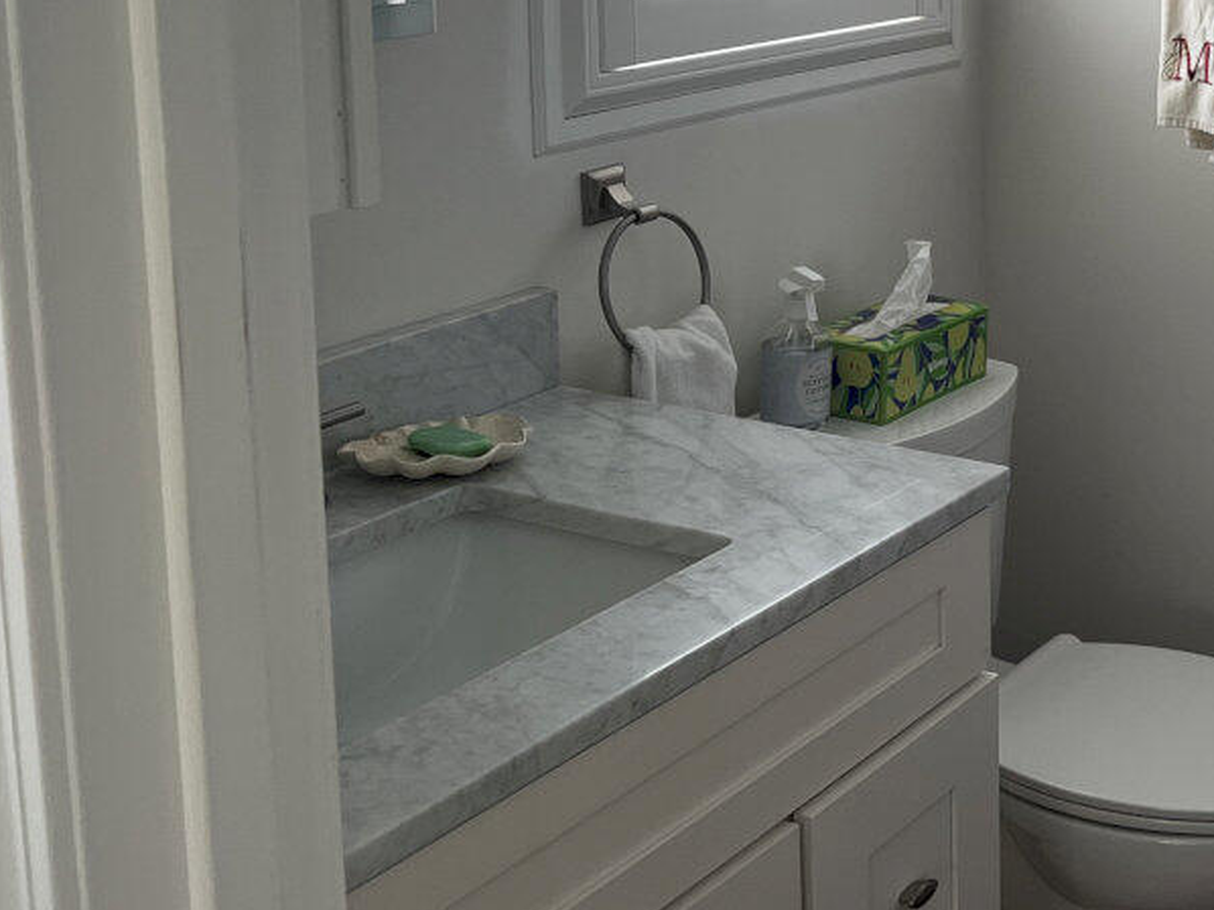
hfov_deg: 30.4
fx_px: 2033
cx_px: 1266
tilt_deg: -9.5
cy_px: 154
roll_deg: -1.3
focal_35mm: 58
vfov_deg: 24.7
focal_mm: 5.7
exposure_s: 1/120
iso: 100
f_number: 1.5
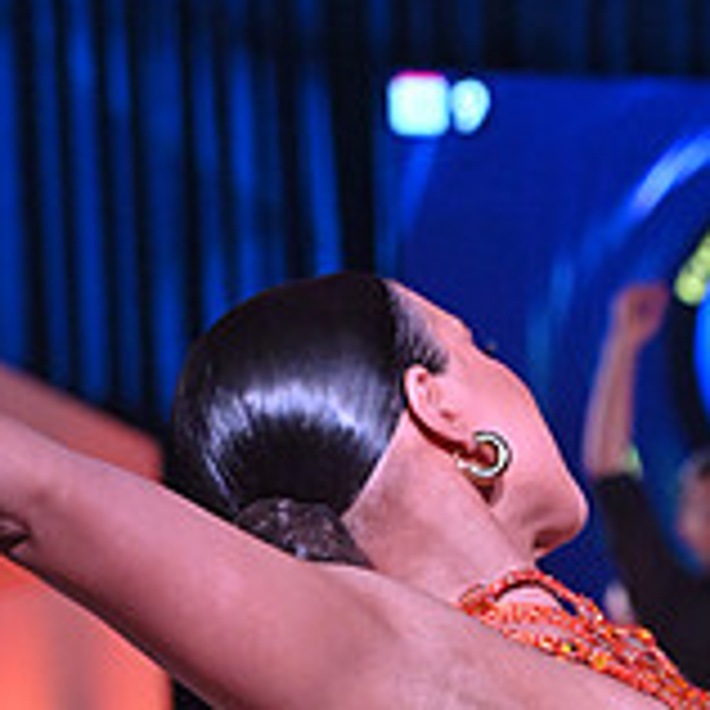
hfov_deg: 8.0
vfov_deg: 7.8
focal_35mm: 218
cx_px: 829
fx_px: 5059
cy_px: 1186
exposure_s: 1/500
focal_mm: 70
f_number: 5
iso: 4000
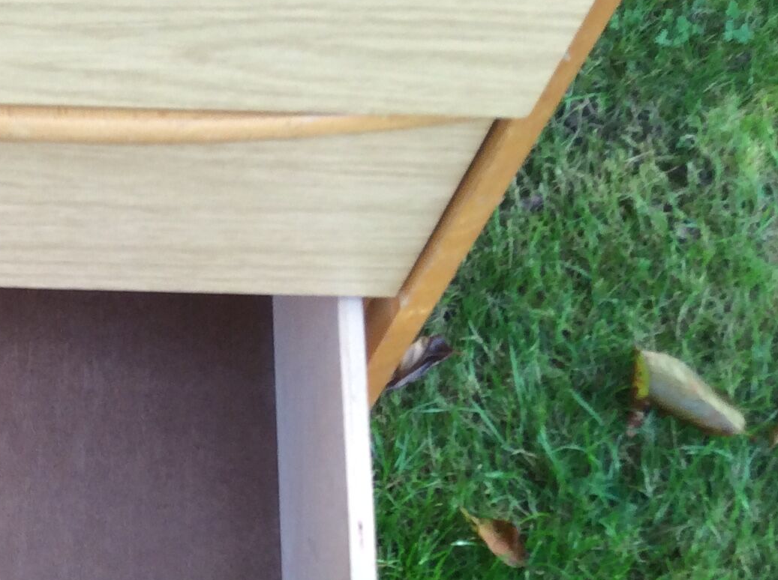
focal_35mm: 80
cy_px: 620
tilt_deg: -70.3
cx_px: -95
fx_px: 1795
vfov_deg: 17.8
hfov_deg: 22.9
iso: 40
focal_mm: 3.3
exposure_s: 1/100
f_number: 2.4
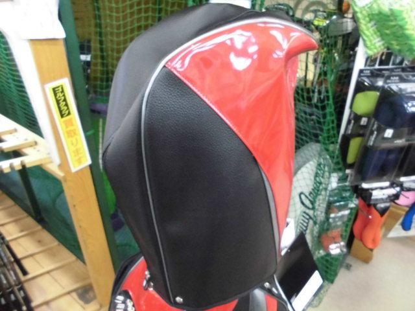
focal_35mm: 26
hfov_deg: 67.3
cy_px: 156
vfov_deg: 53.1
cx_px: 208
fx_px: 312
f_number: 3.5
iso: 800
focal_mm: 4.6
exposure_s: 1/20
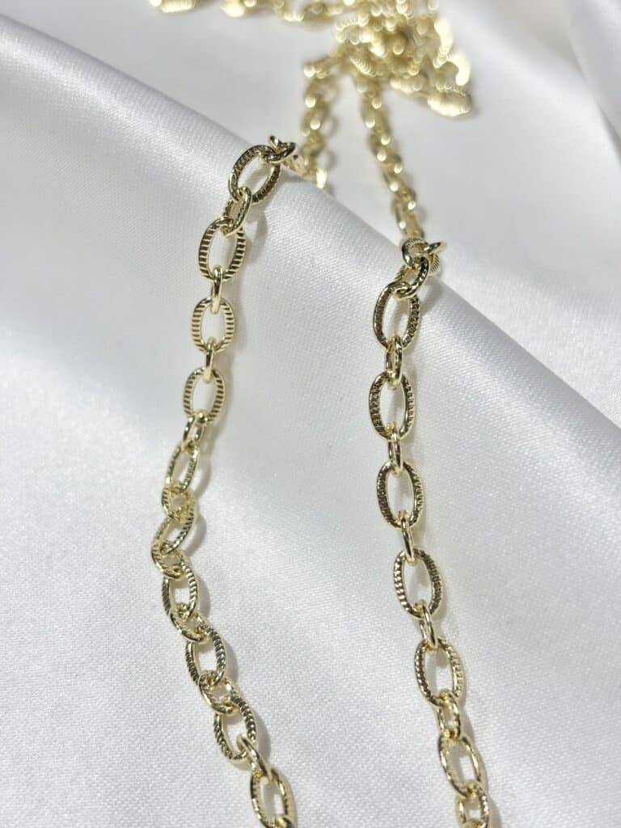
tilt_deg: -53.1
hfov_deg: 28.0
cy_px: 414
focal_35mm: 52
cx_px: 310
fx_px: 1244
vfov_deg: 36.8
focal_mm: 5.96
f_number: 1.6
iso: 32
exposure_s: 1/361
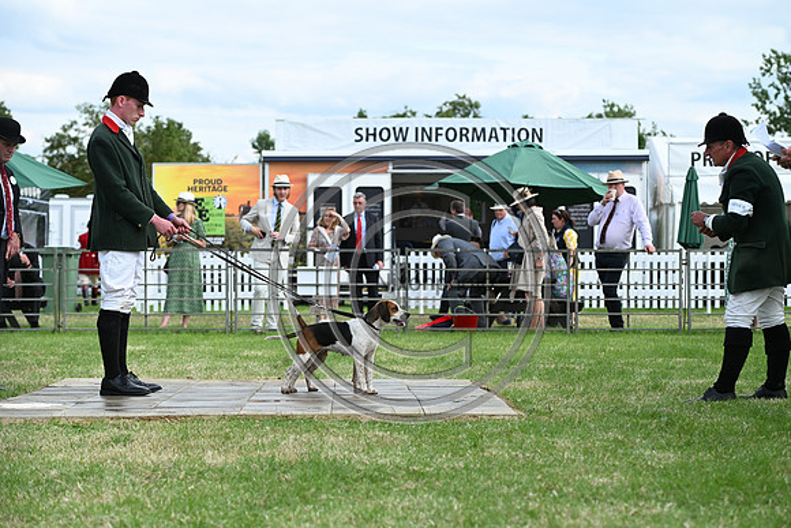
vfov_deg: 15.9
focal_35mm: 86
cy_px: 264
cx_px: 396
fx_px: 1890
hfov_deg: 23.6
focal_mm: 86
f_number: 4.5
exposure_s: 1/1000
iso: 360
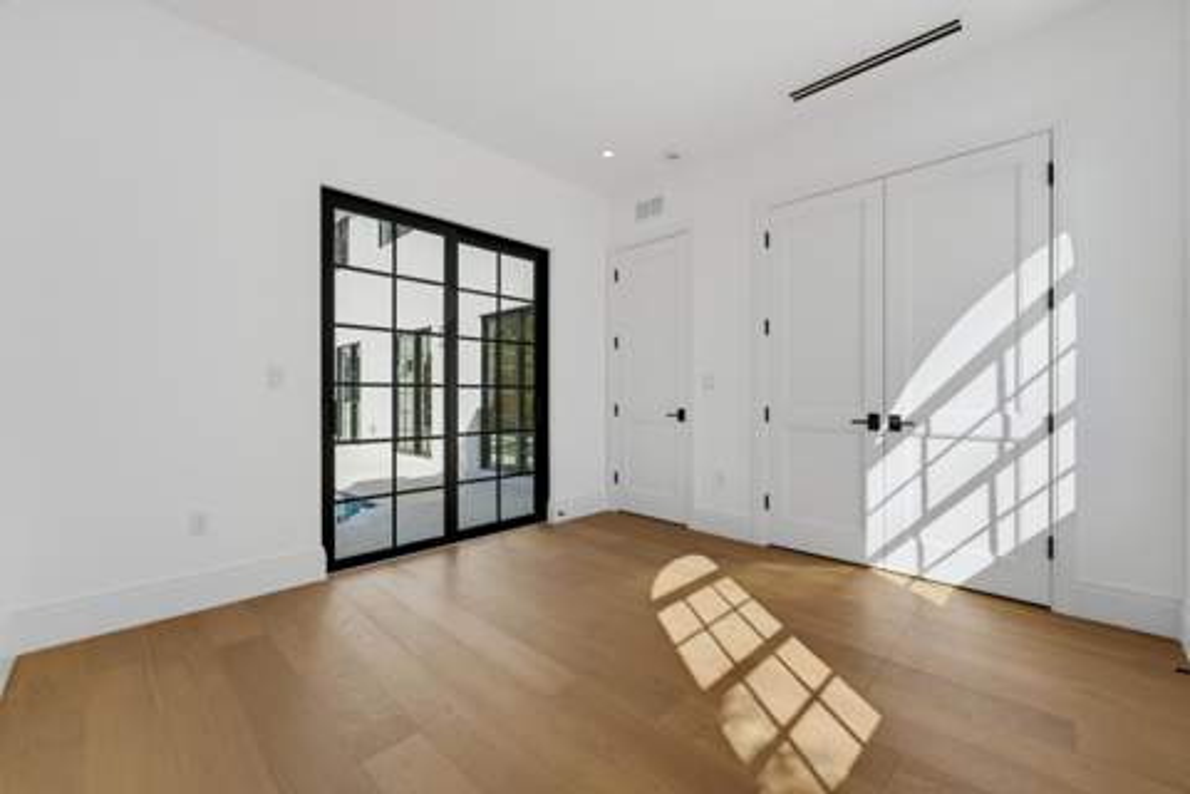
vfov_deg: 78.8
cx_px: 595
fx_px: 483
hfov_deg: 101.9
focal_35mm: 15
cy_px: 397
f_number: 7.1
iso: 800
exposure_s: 1/500
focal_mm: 14.6
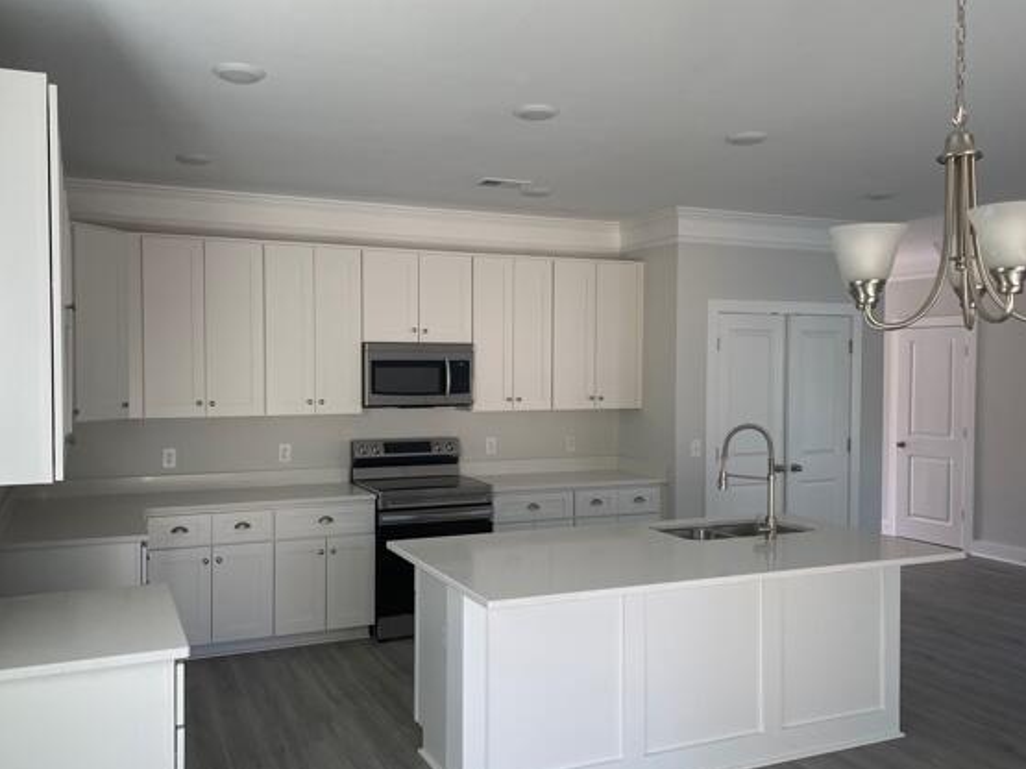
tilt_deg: -2.3
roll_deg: -0.2
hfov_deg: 59.9
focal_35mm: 30
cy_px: 397
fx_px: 889
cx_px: 471
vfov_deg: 46.8
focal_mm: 4.2
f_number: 1.6
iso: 80
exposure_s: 1/121
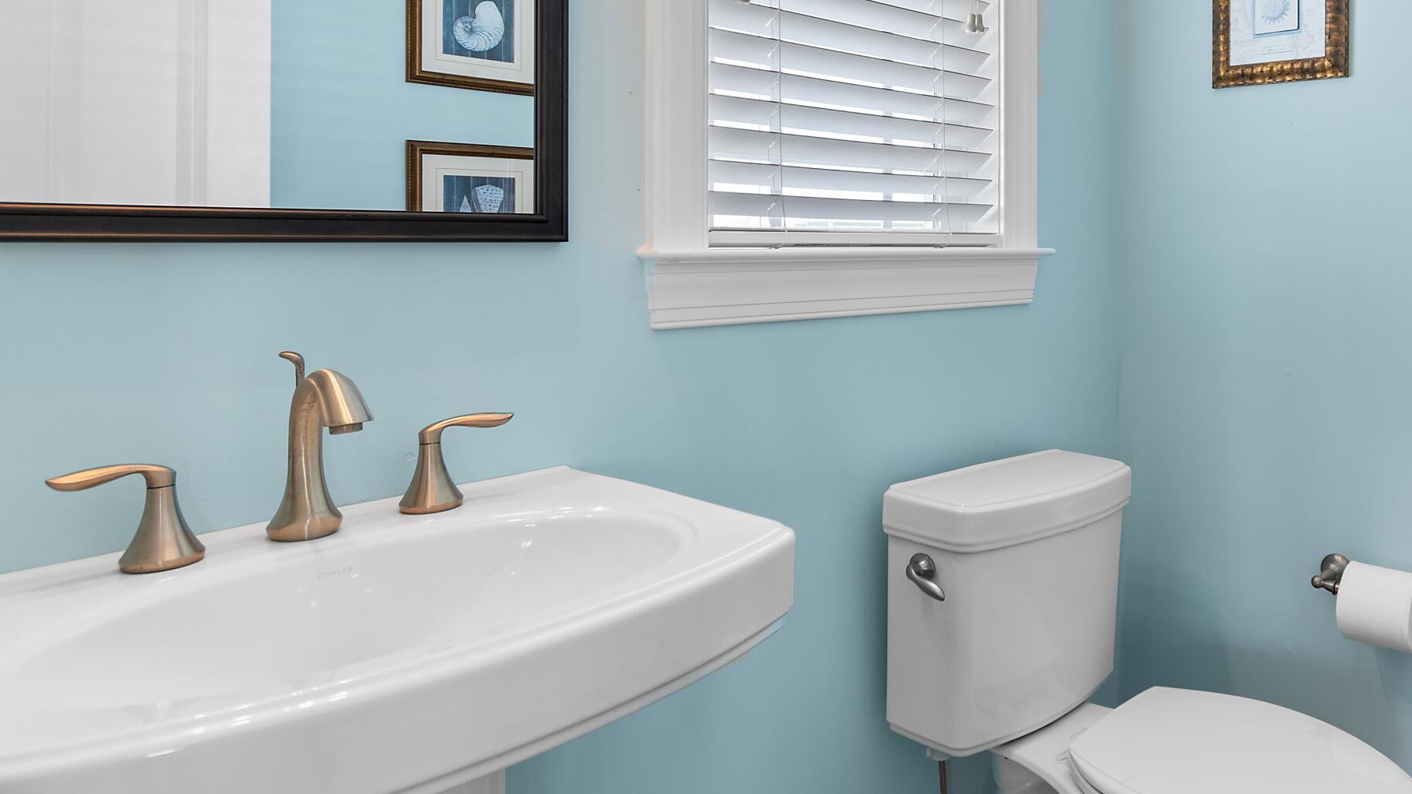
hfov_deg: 66.5
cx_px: 1091
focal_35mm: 26
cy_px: 255
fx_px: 973
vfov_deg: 43.7
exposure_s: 1/8
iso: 100
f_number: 4.5
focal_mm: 10
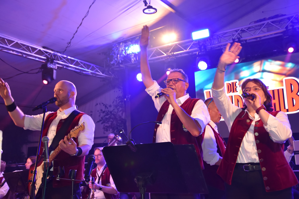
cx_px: 150
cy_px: 100
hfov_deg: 46.4
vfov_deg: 31.9
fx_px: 349
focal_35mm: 42
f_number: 5
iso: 800
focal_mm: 28
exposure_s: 1/100
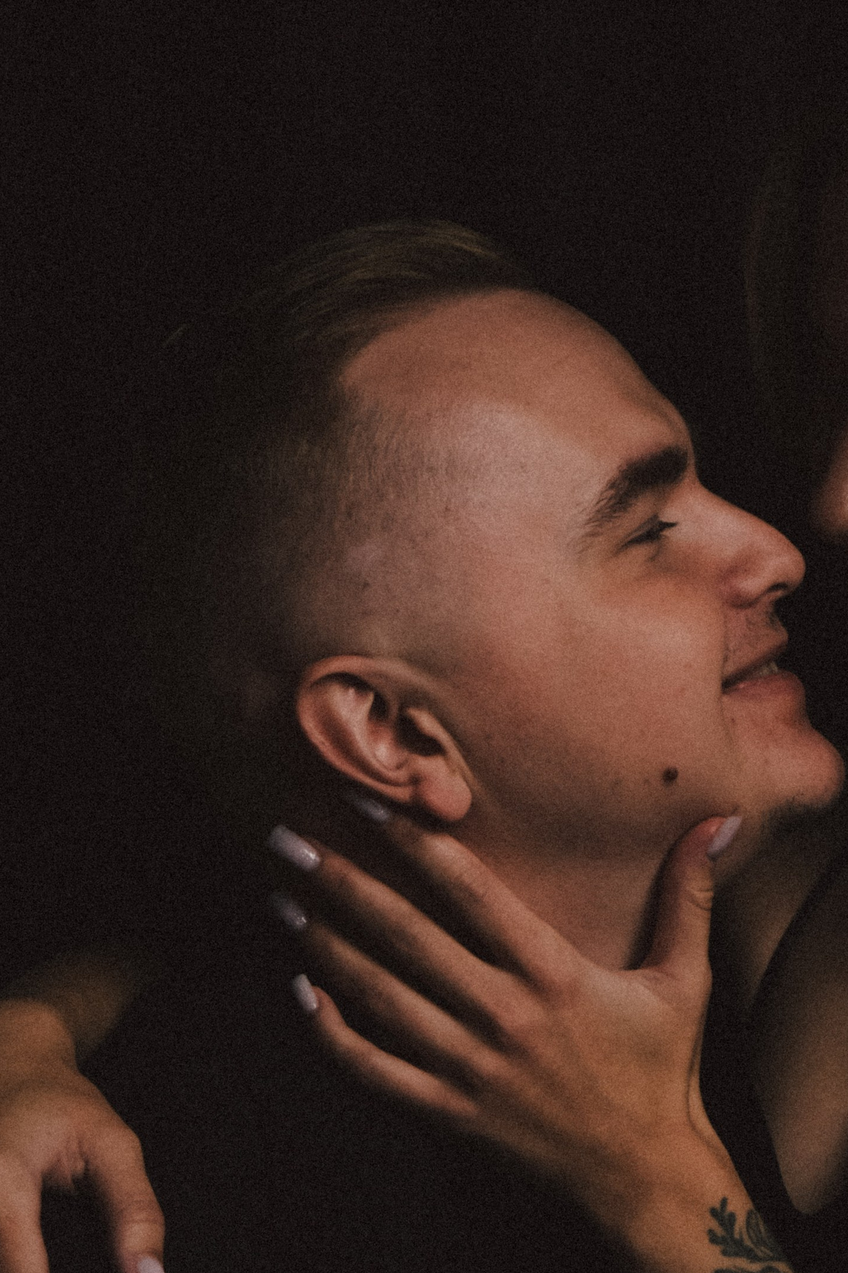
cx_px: 773
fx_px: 4630
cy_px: 856
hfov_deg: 10.4
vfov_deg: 15.6
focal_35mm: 131
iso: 200
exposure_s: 1/125
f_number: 11
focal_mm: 46.3
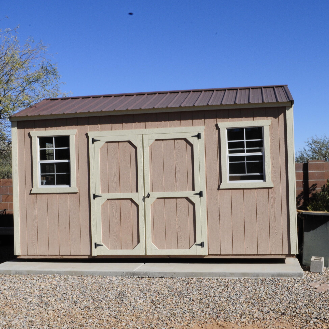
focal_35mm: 47
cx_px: 167
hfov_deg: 36.1
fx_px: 505
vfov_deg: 36.1
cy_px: 163
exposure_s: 1/100
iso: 400
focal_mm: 24
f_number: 25
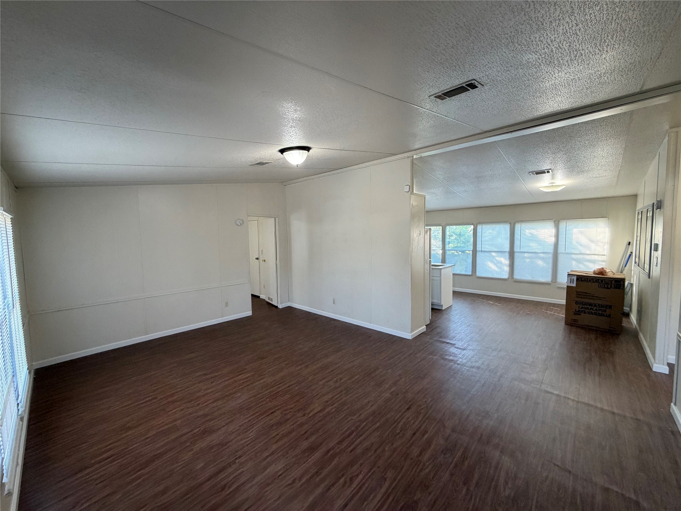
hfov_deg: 102.1
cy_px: 256
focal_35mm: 14
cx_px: 340
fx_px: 275
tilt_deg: -4.1
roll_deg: +1.1
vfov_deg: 85.7
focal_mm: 2.22
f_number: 2.2
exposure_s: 1/120
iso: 320
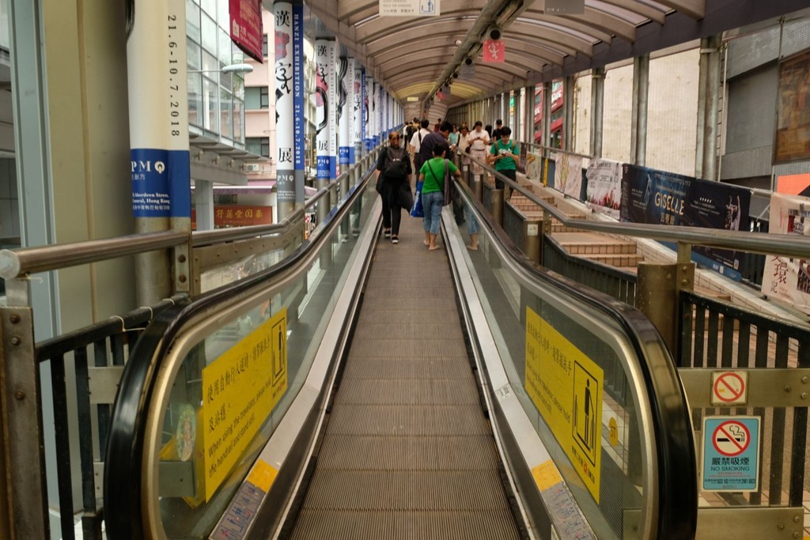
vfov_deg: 47.9
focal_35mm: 27
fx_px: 608
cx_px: 405
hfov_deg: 67.4
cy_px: 270
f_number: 8
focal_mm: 18
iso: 1000
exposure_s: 1/60
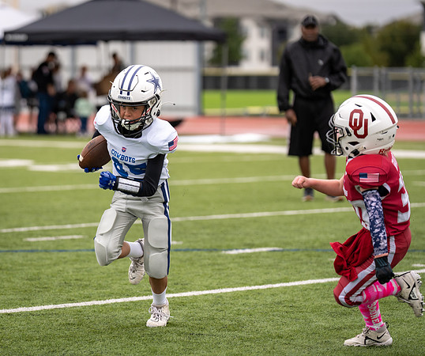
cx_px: 114
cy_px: 169
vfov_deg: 8.2
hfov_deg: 9.8
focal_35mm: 193
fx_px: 2469
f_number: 2.8
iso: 160
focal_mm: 138
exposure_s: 1/1250
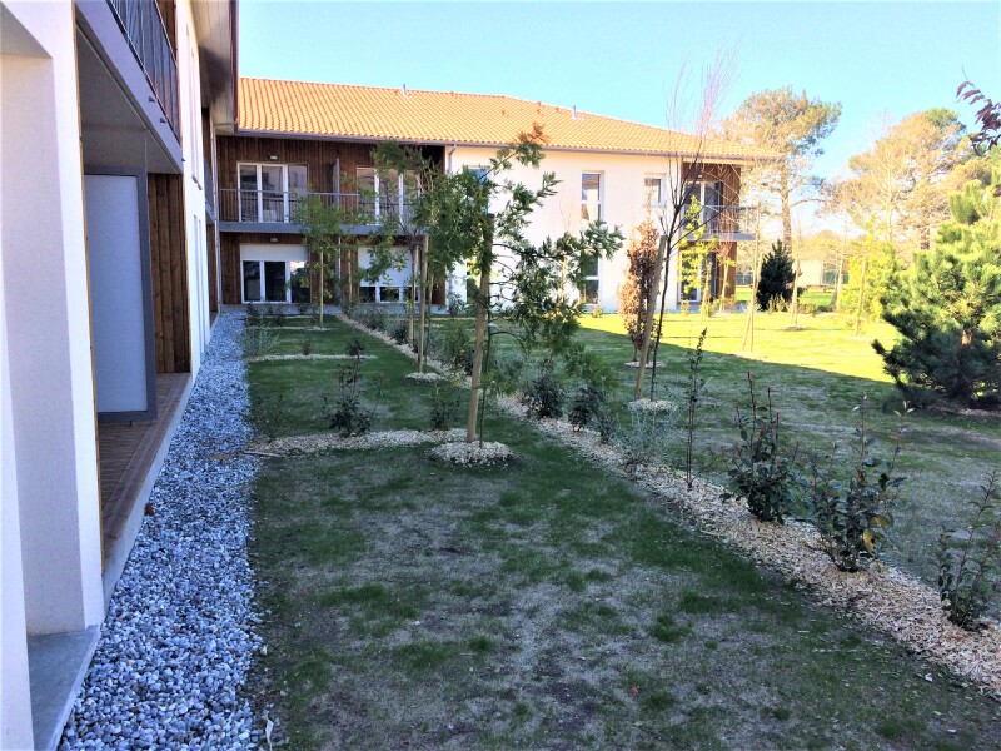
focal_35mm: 29
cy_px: 376
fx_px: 839
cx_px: 500
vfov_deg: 48.2
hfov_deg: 61.7
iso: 32
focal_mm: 4.15
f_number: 2.2
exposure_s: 1/622
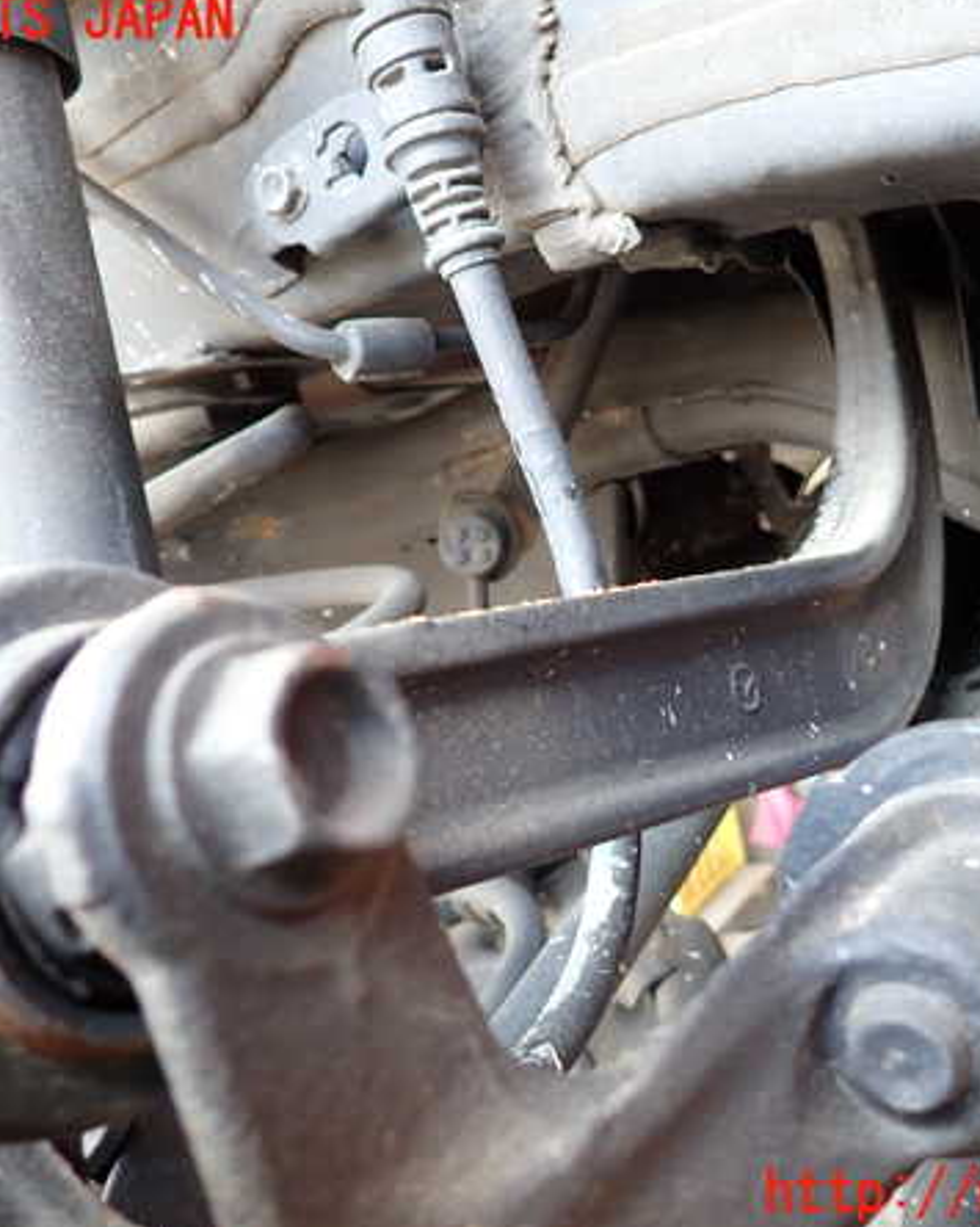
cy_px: 608
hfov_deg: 44.4
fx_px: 1197
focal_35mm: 33
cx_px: 560
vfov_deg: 54.2
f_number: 2
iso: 200
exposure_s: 1/60
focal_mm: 4.5
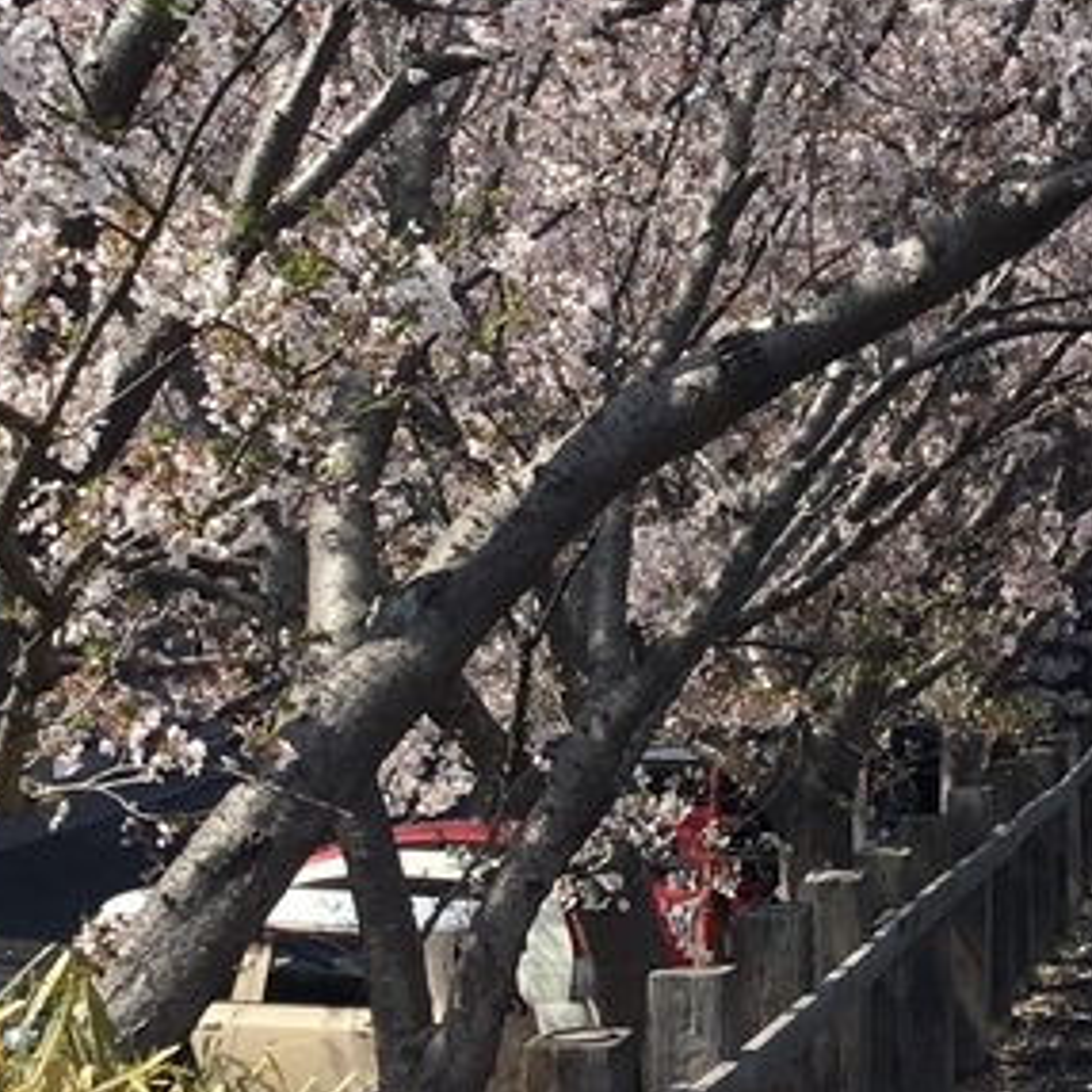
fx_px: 4104
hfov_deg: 14.7
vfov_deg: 14.9
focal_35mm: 115
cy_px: 34
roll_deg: -1.3
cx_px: 1294
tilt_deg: +6.5
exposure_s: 1/1101
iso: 25
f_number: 2.4
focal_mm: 3.3
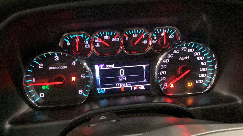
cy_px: 76
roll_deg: +0.6
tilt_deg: -31.8
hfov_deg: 58.0
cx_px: 122
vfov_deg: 34.6
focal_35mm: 34
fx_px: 219
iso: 800
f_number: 2.4
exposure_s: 1/17
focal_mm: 3.3
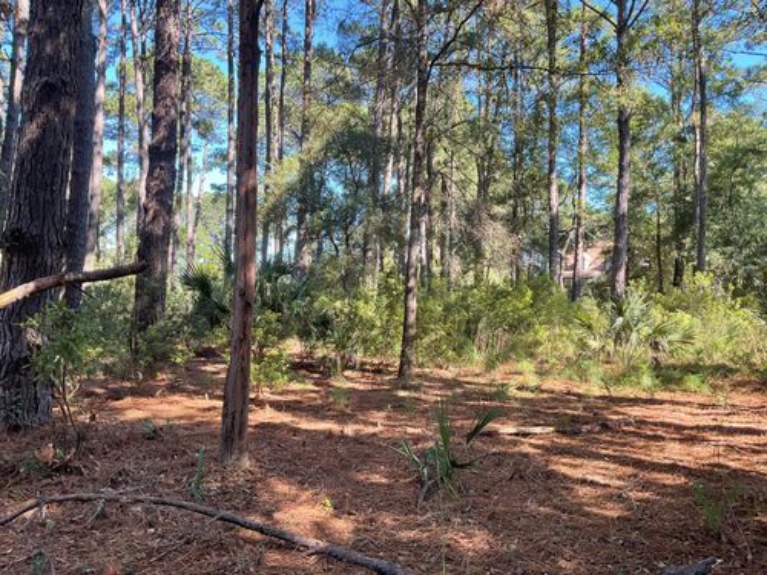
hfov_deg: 61.7
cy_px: 288
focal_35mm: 29
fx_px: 643
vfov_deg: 48.2
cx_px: 384
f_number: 1.8
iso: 20
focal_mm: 3
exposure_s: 1/120
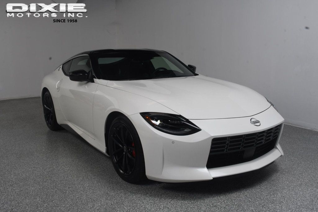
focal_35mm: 34
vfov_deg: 38.9
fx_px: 300
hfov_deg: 55.8
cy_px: 106
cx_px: 159
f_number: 14
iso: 100
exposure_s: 1/160
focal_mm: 23
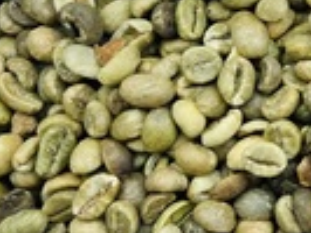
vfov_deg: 13.0
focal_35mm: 113
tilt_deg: -84.2
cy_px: 12
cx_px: 484
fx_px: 1016
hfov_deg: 15.8
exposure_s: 1/938
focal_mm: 5.1
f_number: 1.6
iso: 32
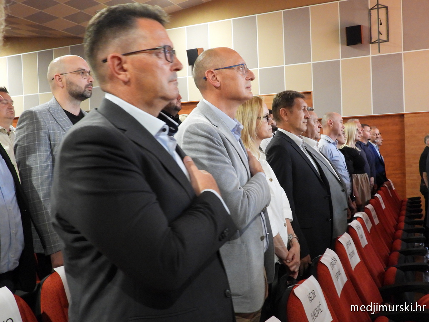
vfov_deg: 40.7
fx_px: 434
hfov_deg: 52.6
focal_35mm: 35
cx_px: 214
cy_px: 161
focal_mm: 6.3
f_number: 3.2
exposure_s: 1/4
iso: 800
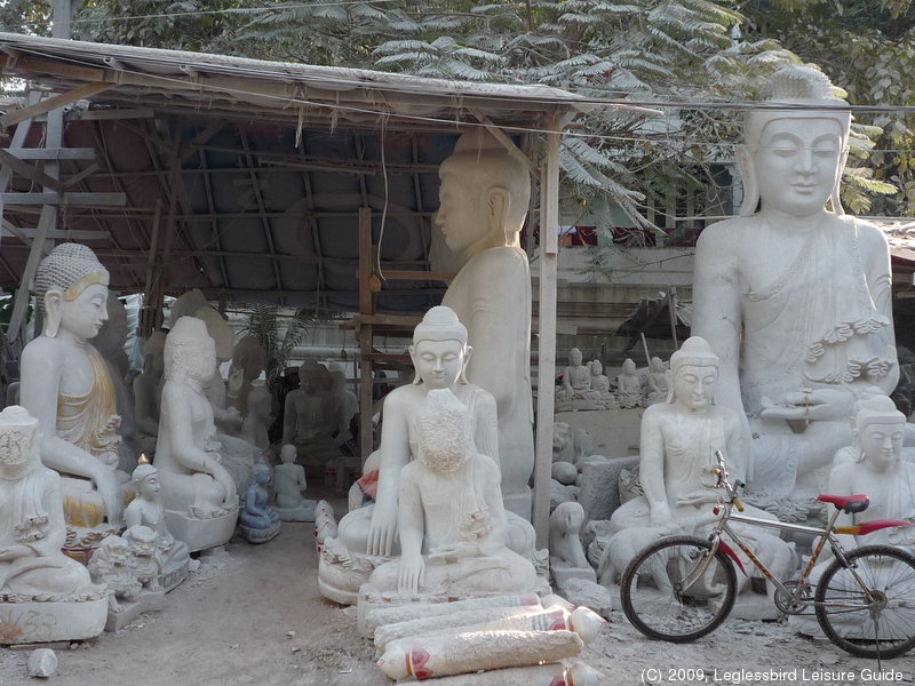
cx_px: 458
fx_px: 1137
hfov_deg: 43.9
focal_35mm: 43
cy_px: 343
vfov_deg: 33.6
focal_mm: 5.3
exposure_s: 1/125
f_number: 3.4
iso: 100
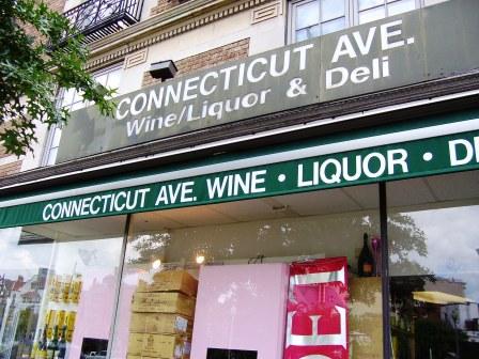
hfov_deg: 54.0
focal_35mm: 34
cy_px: 180
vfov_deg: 41.8
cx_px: 240
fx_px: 470
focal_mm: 5.6
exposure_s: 1/250
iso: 80
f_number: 2.7
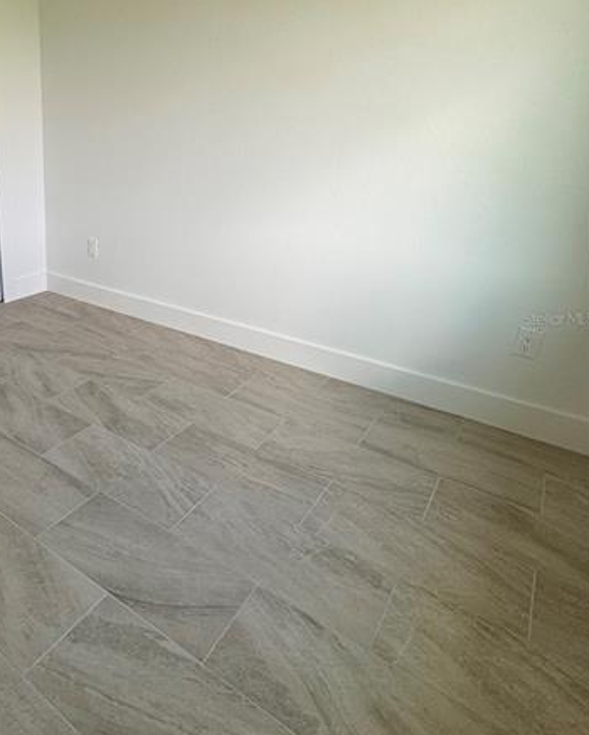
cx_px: 114
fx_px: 523
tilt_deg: -20.8
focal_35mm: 24
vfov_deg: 69.9
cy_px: 318
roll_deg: -1.1
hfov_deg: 54.6
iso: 64
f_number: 2.2
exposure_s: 1/120
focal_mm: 2.22
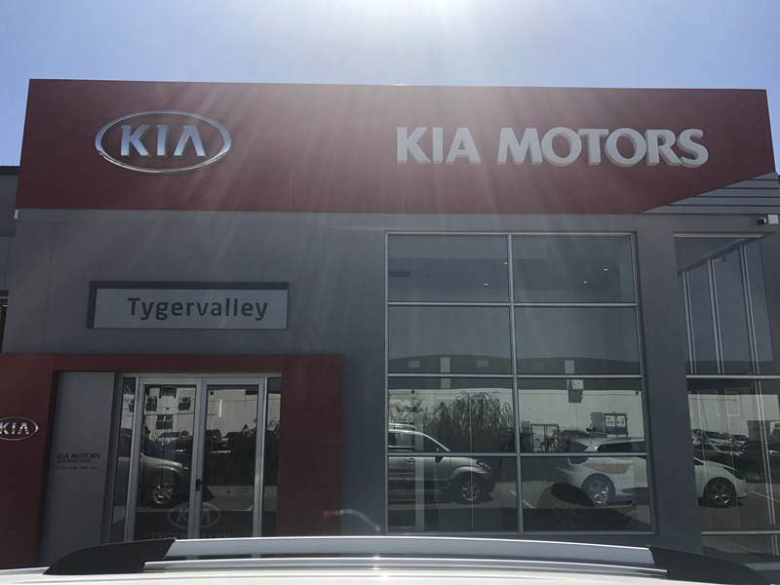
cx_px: 390
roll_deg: -0.5
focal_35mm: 28
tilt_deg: +11.7
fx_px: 631
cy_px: 292
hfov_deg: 63.4
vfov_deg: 49.7
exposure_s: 1/4808
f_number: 1.8
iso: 20
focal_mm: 3.99
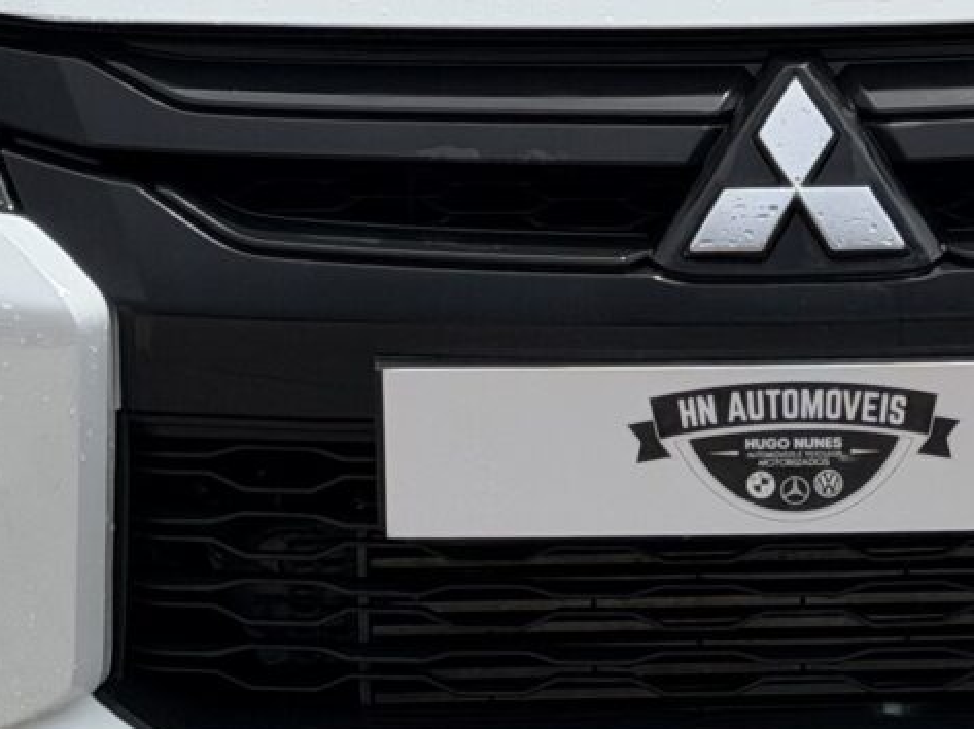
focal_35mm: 195
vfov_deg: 7.6
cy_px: 165
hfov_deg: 10.1
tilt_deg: -8.1
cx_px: 1042
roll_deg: +2.3
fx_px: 5483
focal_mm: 6.76
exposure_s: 1/11364
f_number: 1.78
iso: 80
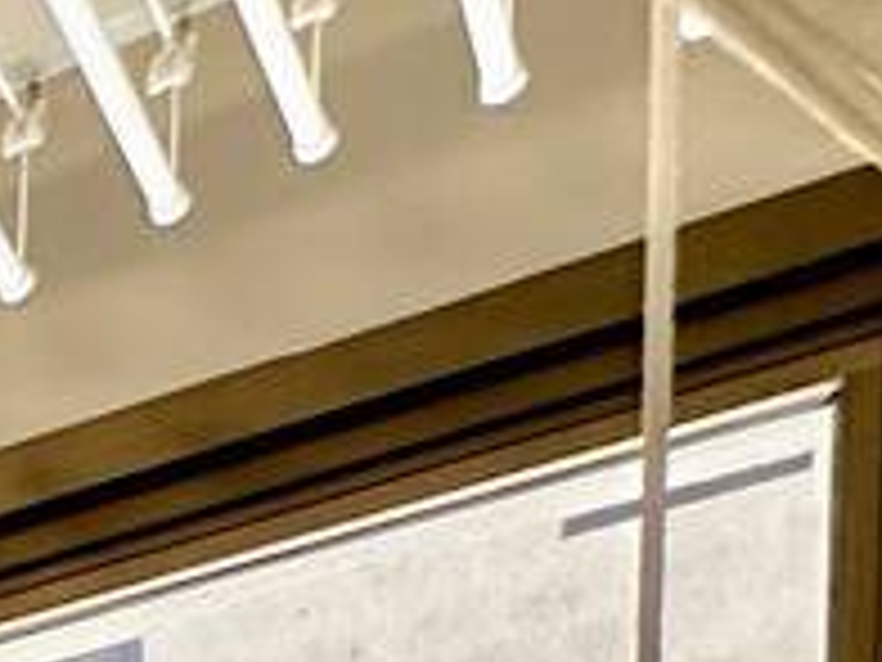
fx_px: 2624
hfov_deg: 12.2
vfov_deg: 10.6
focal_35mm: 103
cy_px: 1923
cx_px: -1557
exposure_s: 1/182
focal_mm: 2.22
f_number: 2.2
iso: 40
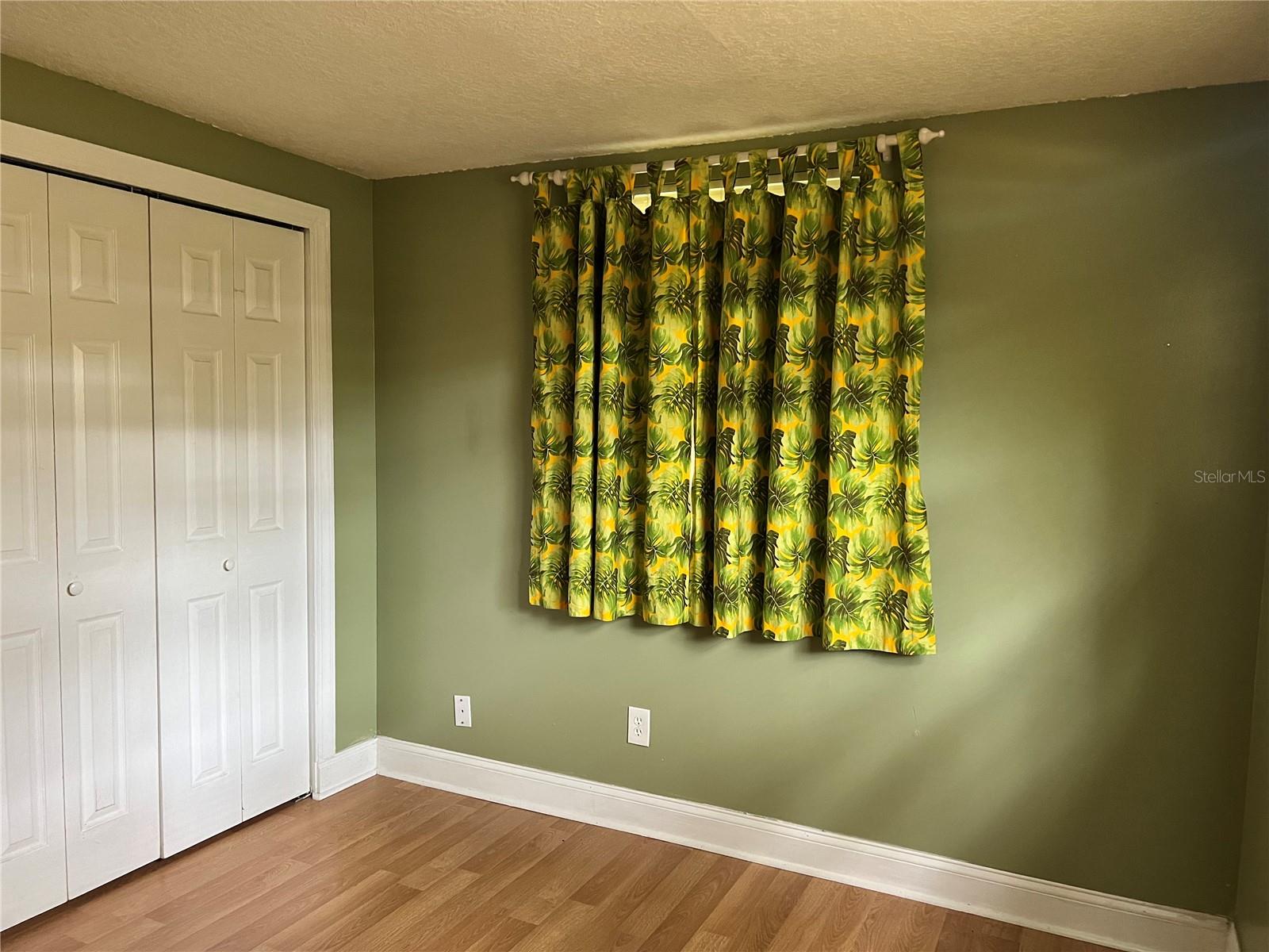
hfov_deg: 67.3
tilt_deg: -4.9
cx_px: 634
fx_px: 953
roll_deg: -0.9
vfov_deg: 53.1
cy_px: 476
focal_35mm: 26
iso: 400
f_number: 1.5
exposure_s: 1/60
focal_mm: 5.7
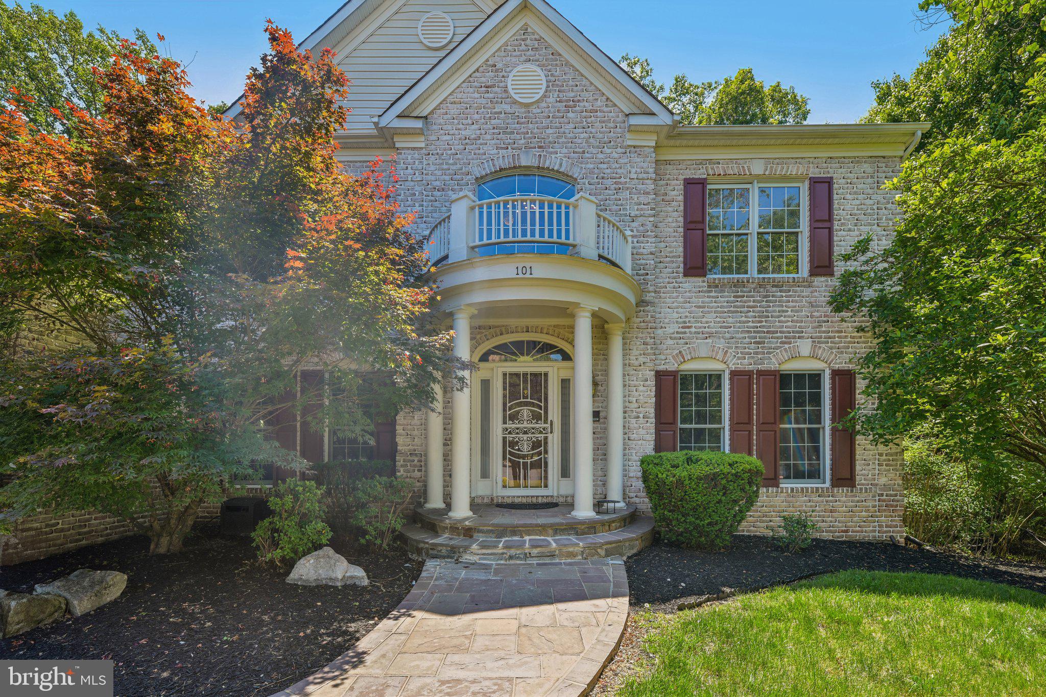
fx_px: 494
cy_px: 348
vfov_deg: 70.4
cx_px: 523
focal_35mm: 17
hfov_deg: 93.3
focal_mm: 17
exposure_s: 1/50
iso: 100
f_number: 8
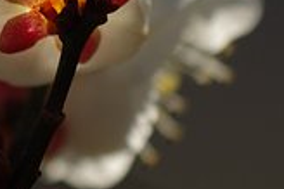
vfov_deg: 1.6
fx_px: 6636
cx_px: -12
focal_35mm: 842
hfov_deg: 2.5
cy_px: -3
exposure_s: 1/1600
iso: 100
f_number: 3.5
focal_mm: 180
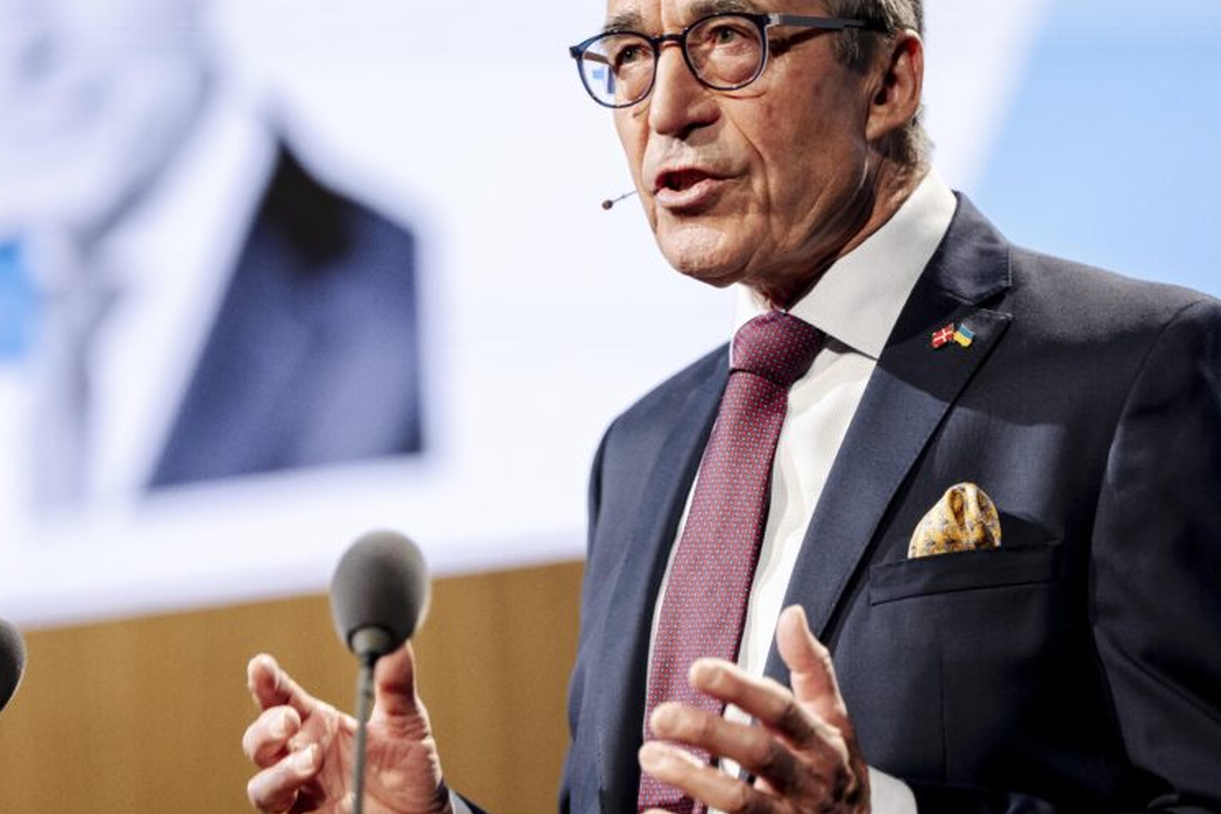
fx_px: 7936
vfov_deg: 5.9
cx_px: 661
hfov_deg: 8.8
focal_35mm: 234
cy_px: 352
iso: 1000
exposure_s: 1/125
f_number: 2.8
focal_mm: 170
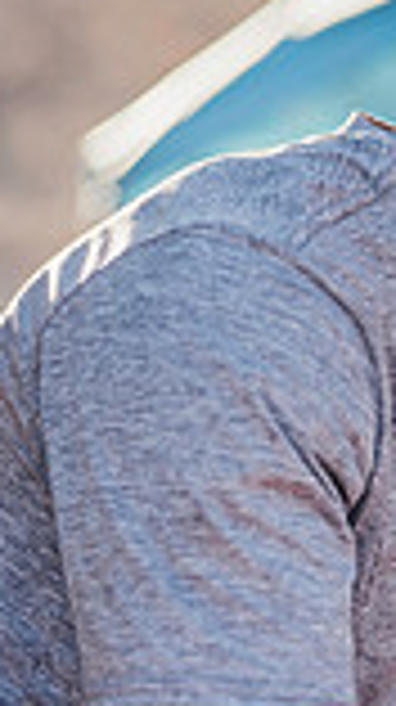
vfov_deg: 14.2
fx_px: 2808
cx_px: 616
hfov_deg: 7.9
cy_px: 621
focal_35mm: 150
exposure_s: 1/2000
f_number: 1.8
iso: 100
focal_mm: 50
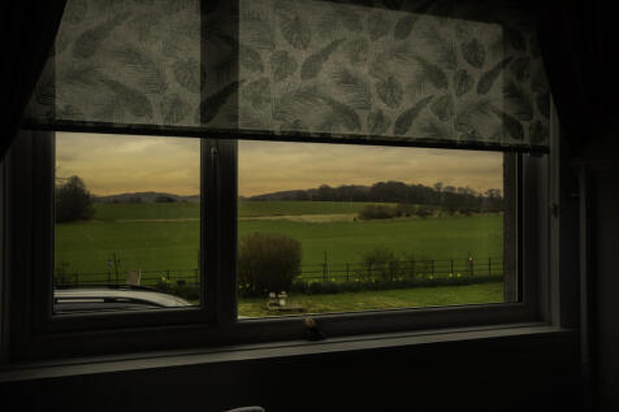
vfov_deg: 43.6
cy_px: 206
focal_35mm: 30
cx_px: 310
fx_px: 516
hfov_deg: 61.9
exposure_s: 1/160
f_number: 5.6
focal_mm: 20
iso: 100
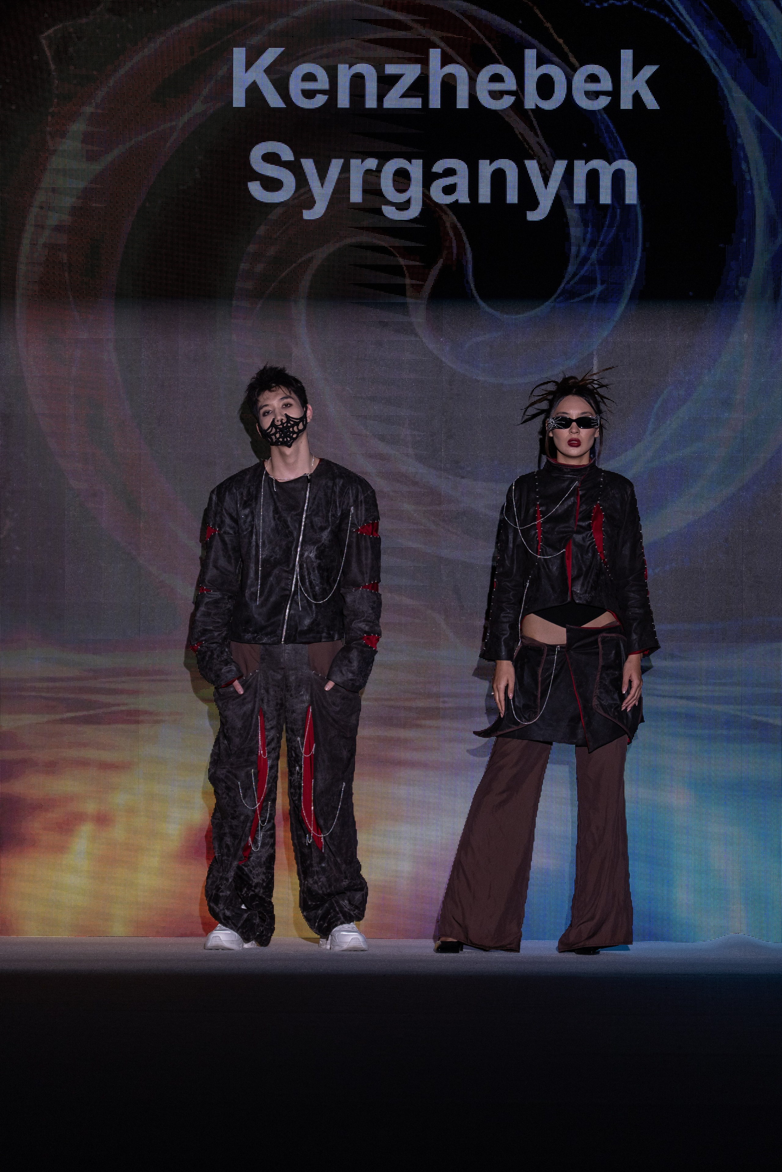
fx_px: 9318
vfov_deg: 7.2
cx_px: 391
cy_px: 586
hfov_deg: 4.8
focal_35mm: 286
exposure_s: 1/400
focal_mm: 191.3
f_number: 2.8
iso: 200
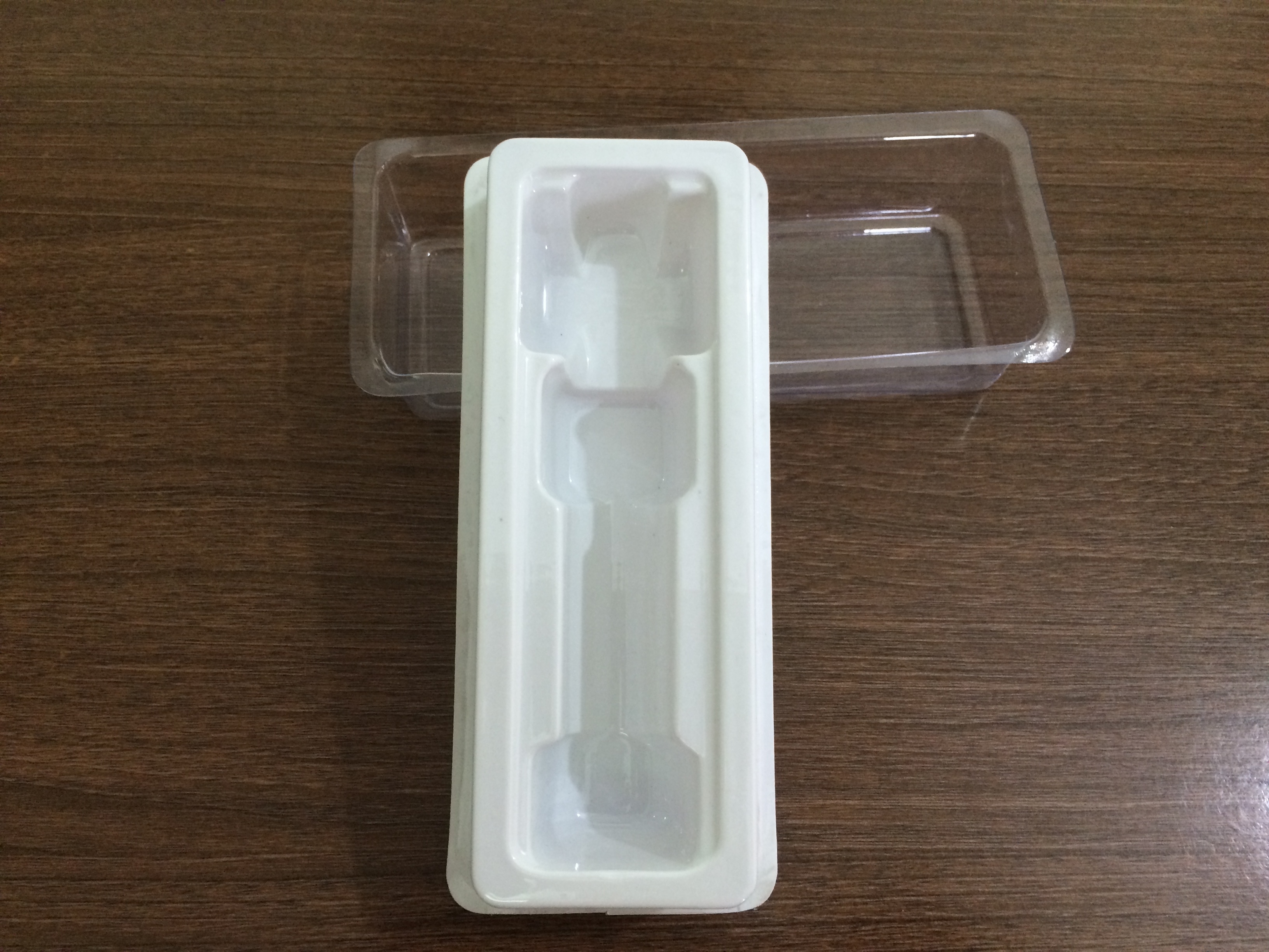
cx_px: 634
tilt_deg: -66.4
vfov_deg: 48.2
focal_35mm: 29
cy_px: 476
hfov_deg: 61.7
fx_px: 1063
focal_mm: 4.15
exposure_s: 1/30
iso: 160
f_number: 2.2
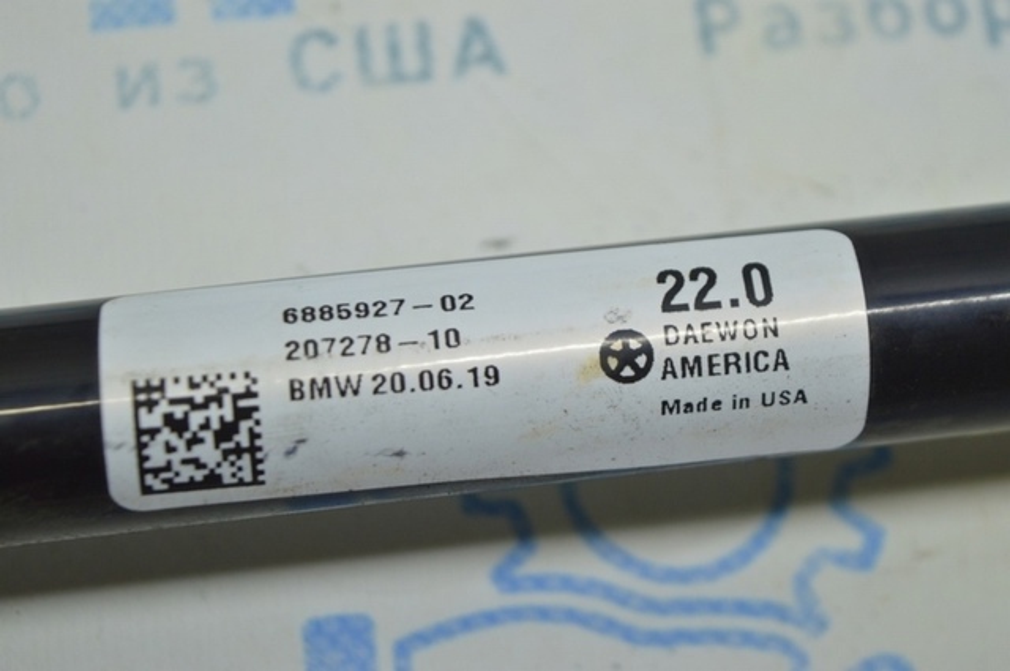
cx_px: 505
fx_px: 2312
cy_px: 336
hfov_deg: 24.6
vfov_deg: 16.5
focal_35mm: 82
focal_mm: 55
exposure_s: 1/40
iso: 400
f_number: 5.6
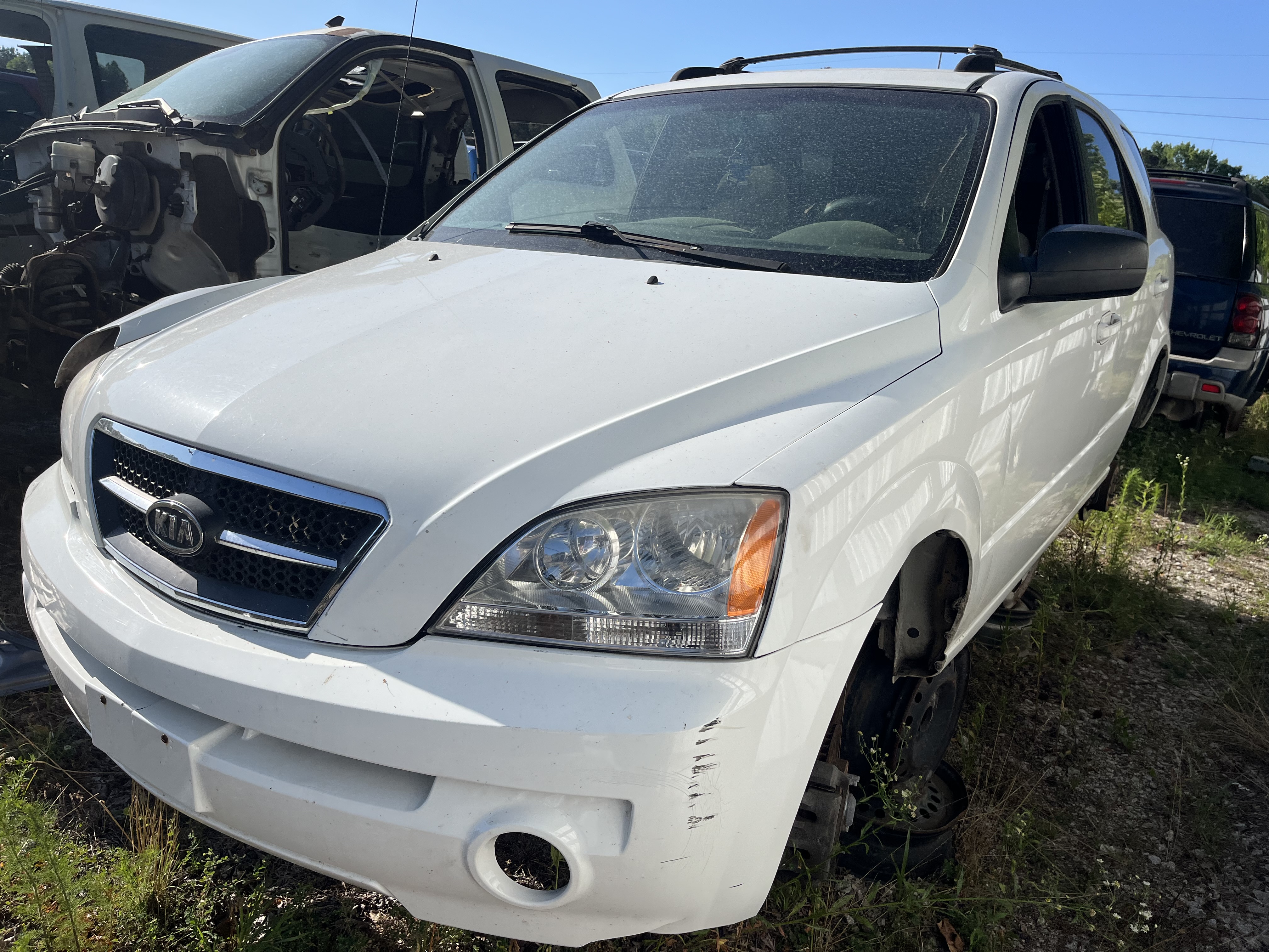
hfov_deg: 67.3
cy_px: 476
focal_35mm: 26
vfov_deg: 53.1
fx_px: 953
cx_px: 634
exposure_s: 1/5076
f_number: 1.6
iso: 50
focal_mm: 5.1
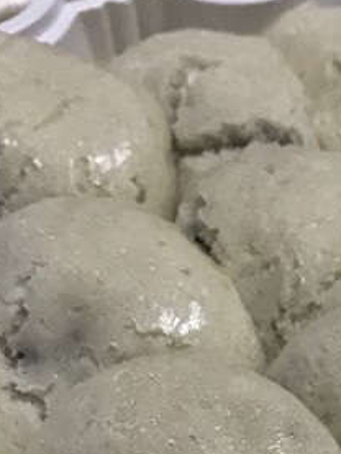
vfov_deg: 19.8
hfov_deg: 15.6
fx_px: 1194
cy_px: 585
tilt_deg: -56.0
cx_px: 427
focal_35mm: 91
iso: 50
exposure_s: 1/16
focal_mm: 3.99
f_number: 1.8
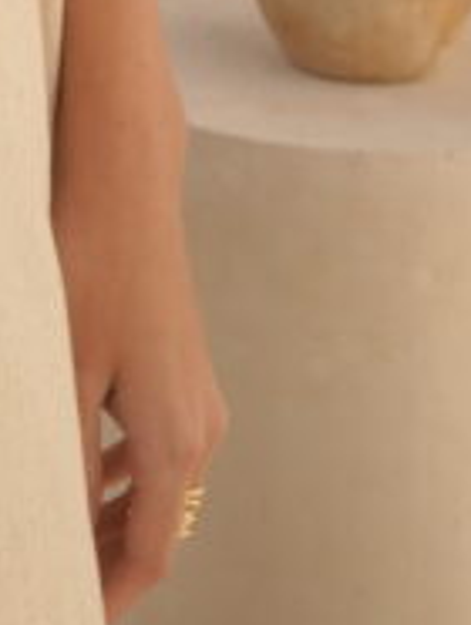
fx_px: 4199
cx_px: -501
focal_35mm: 232
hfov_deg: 6.2
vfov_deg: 8.2
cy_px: -491
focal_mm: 50
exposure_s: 1/125
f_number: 13
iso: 200
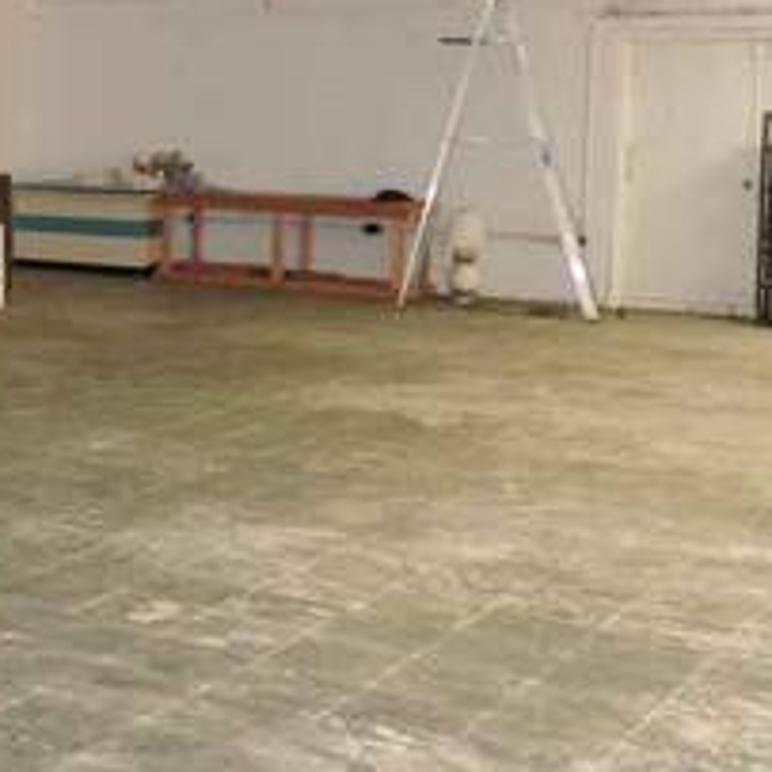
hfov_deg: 23.8
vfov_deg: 26.2
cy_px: 198
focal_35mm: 65
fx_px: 1640
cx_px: -192
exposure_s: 1/30
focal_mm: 5
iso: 360
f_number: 3.1
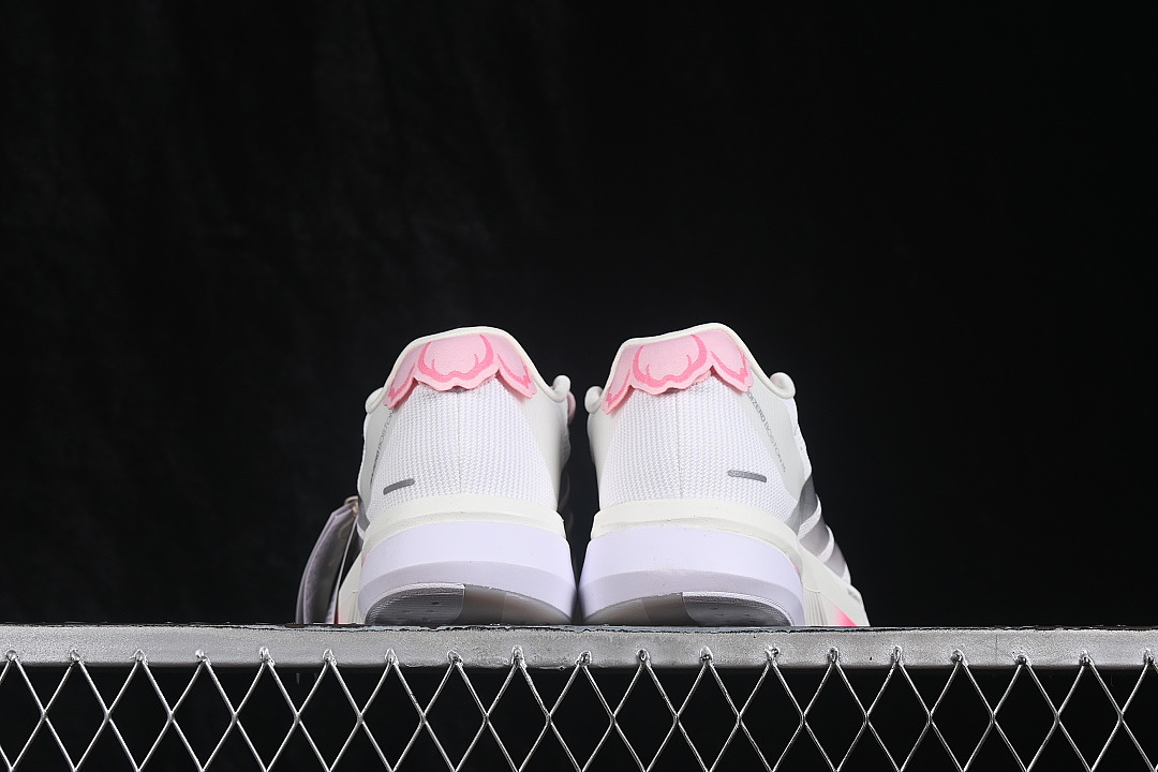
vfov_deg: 18.2
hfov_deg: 27.0
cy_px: 386
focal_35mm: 75
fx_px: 2412
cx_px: 579
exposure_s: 1/80
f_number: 8
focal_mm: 50
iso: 160
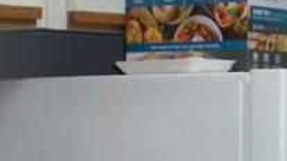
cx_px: 133
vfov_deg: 6.0
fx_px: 1437
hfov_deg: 11.4
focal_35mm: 189
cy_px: 439
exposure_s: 1/40
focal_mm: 6.3
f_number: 3.1
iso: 160
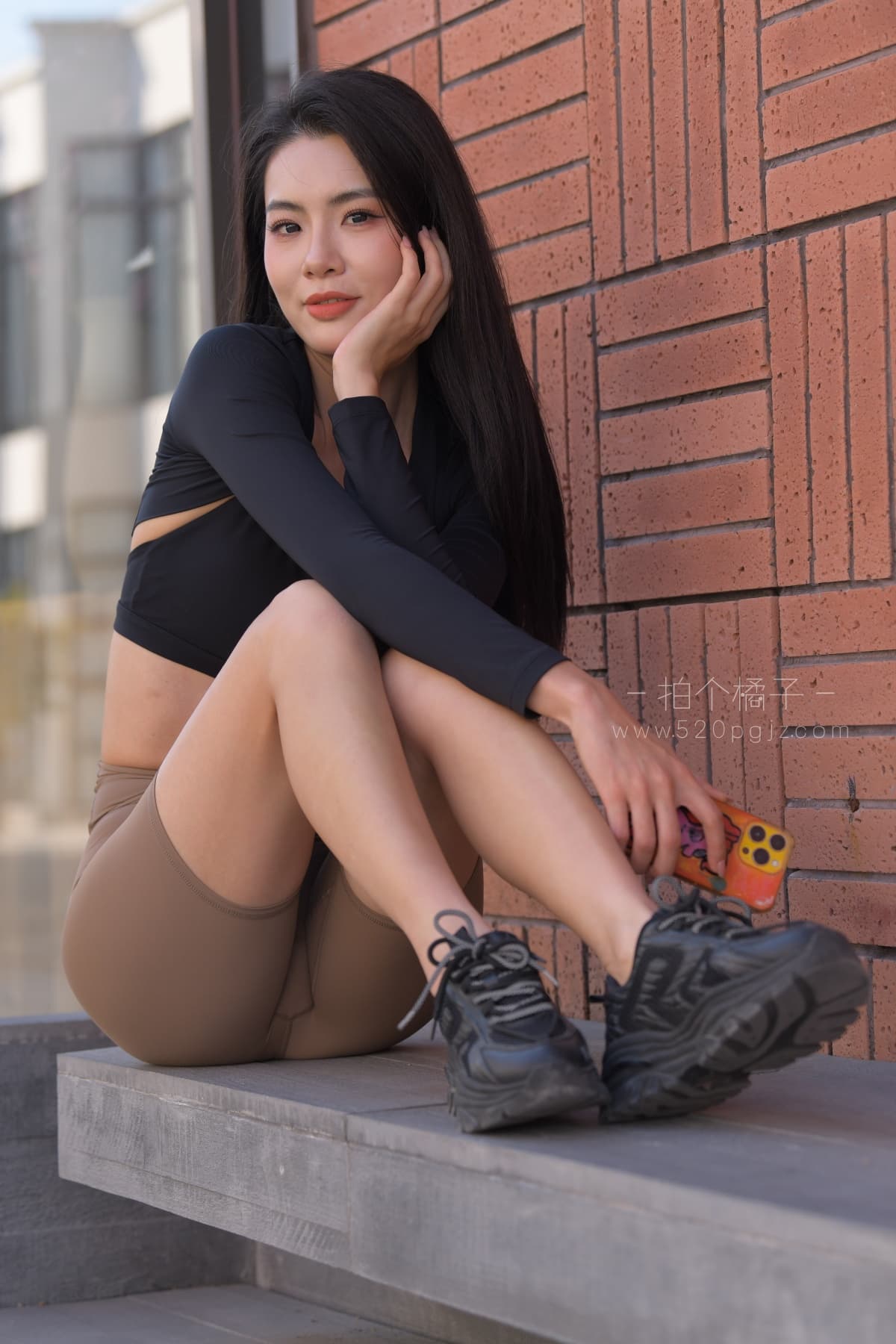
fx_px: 3210
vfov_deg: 23.6
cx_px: 448
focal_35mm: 86
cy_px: 672
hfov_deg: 15.9
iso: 320
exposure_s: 1/640
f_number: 4
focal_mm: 86
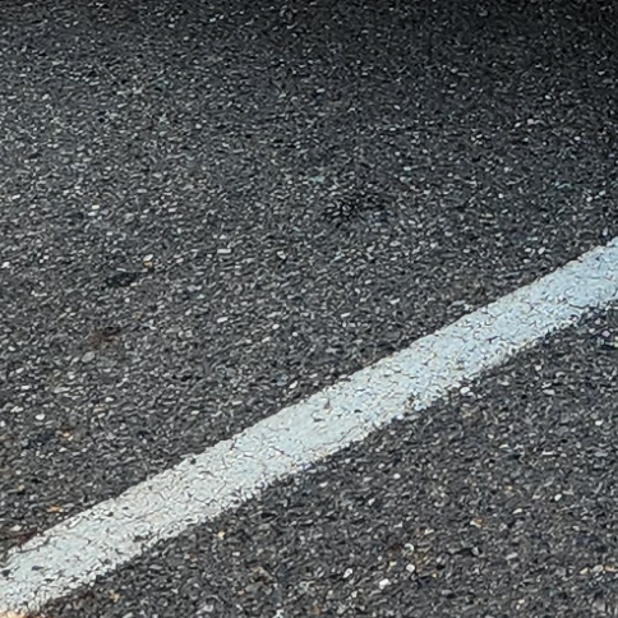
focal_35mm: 168
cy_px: -575
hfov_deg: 9.4
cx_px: 1434
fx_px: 3393
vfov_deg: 9.8
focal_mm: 5.4
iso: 20
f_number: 1.8
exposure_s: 1/180
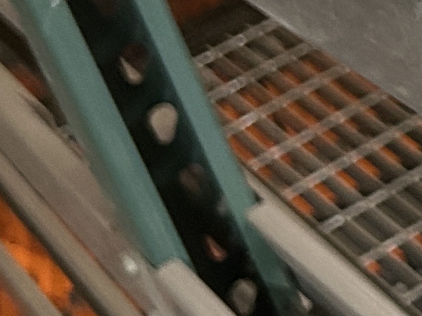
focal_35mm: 160
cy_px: -41
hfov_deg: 11.0
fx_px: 1950
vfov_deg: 9.2
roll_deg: +15.2
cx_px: 911
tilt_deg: -27.9
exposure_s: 1/40
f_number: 1.5
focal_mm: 5.7
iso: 500
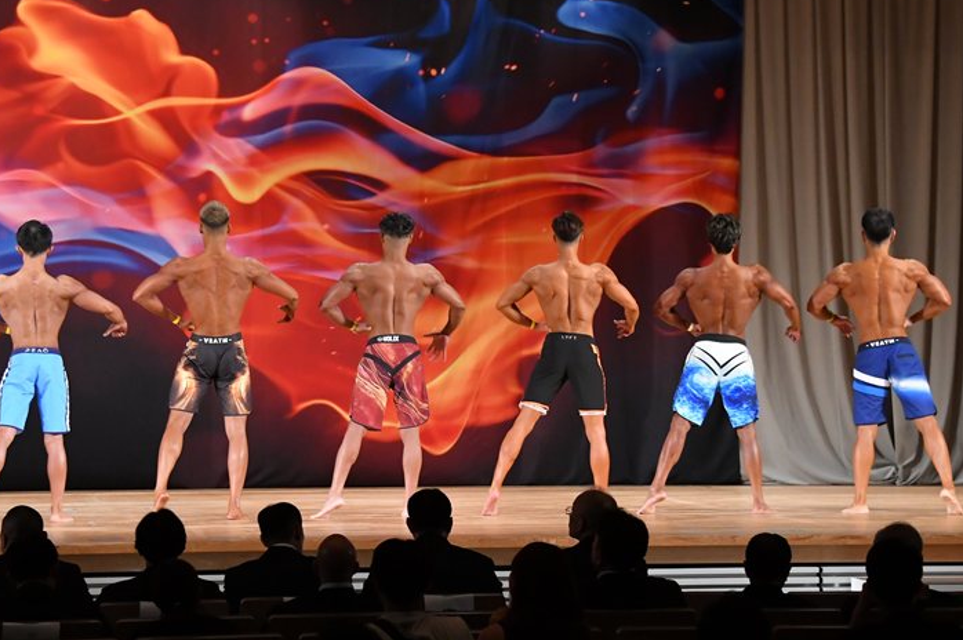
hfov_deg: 17.1
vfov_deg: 11.4
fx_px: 3207
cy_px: 313
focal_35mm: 120
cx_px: 452
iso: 4500
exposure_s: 1/400
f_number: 5.6
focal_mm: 72
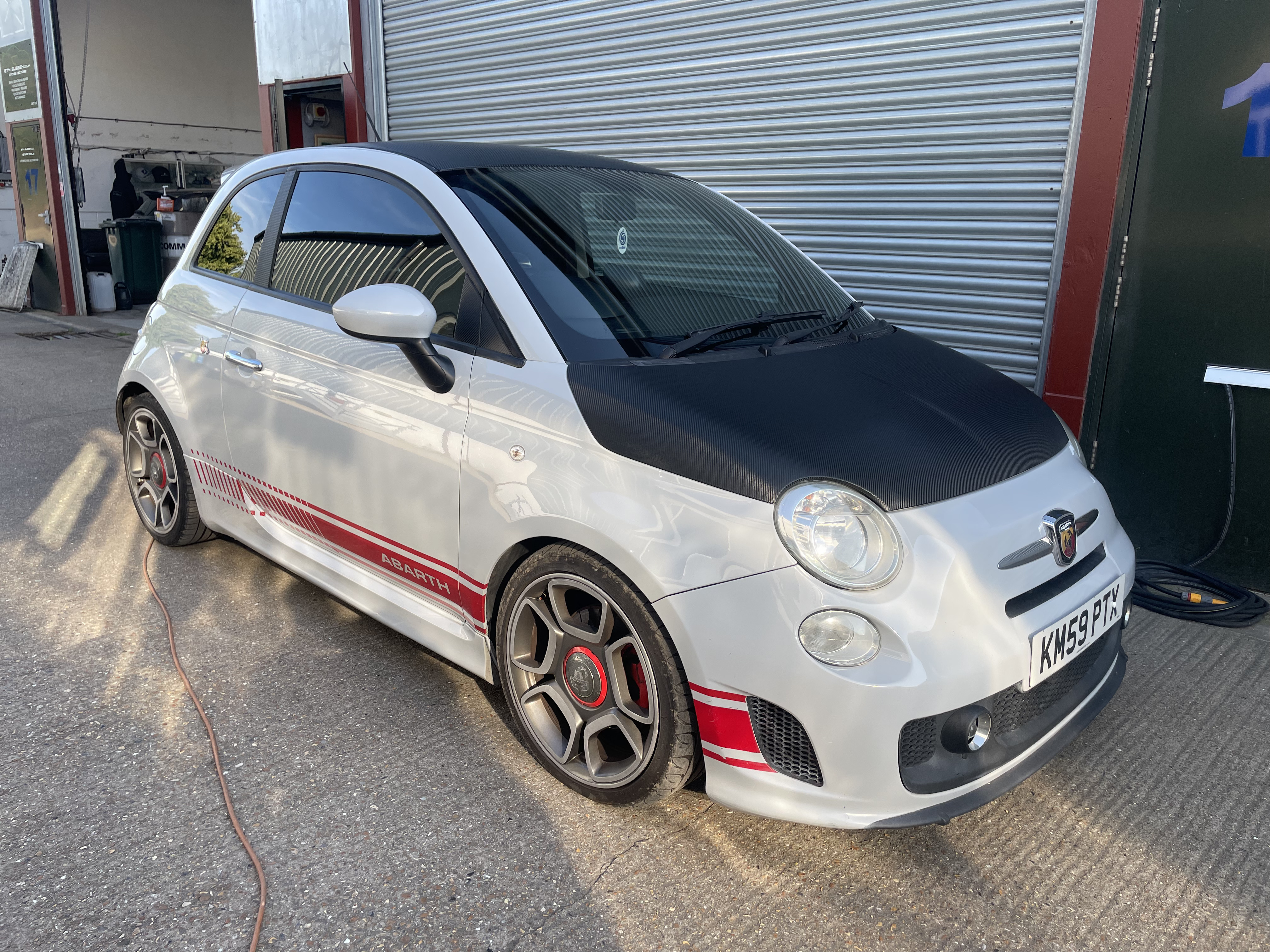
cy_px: 476
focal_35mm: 26
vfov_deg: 53.1
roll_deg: -0.5
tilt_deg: -15.0
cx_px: 635
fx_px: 954
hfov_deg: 67.3
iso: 50
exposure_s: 1/673
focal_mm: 4.2
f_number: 1.6
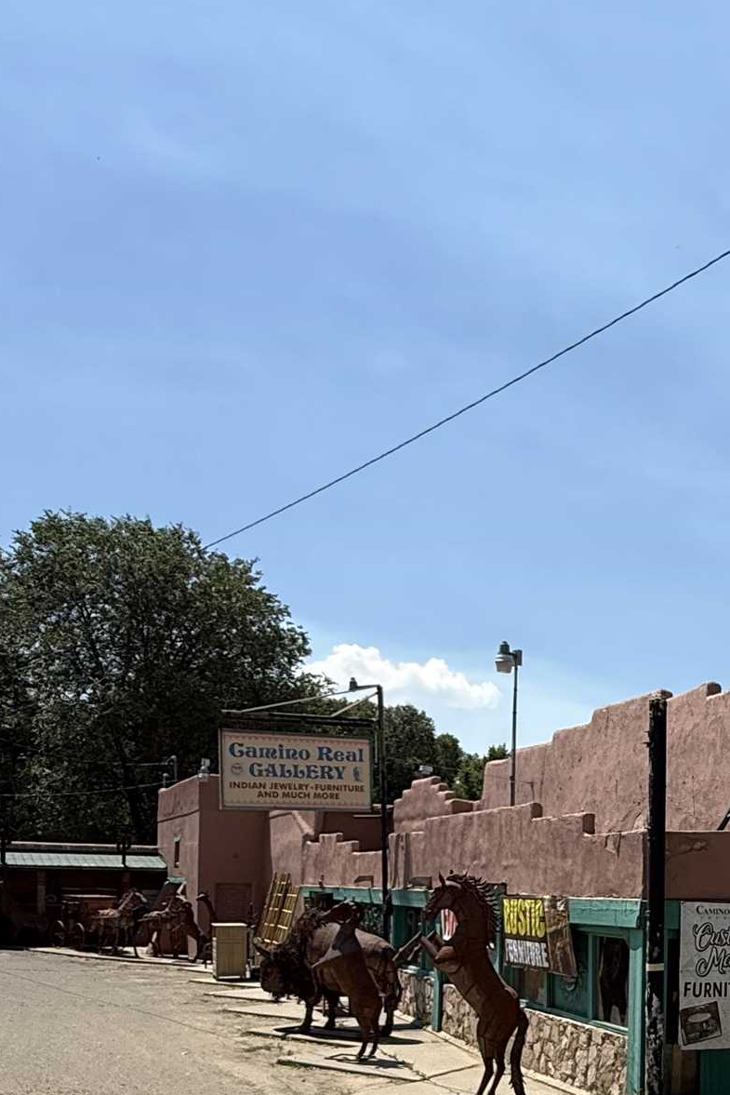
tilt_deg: -0.5
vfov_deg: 47.4
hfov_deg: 32.1
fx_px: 1155
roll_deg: -1.5
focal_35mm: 38
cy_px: 907
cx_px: 746
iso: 50
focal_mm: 2.22
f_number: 2.2
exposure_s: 1/2320
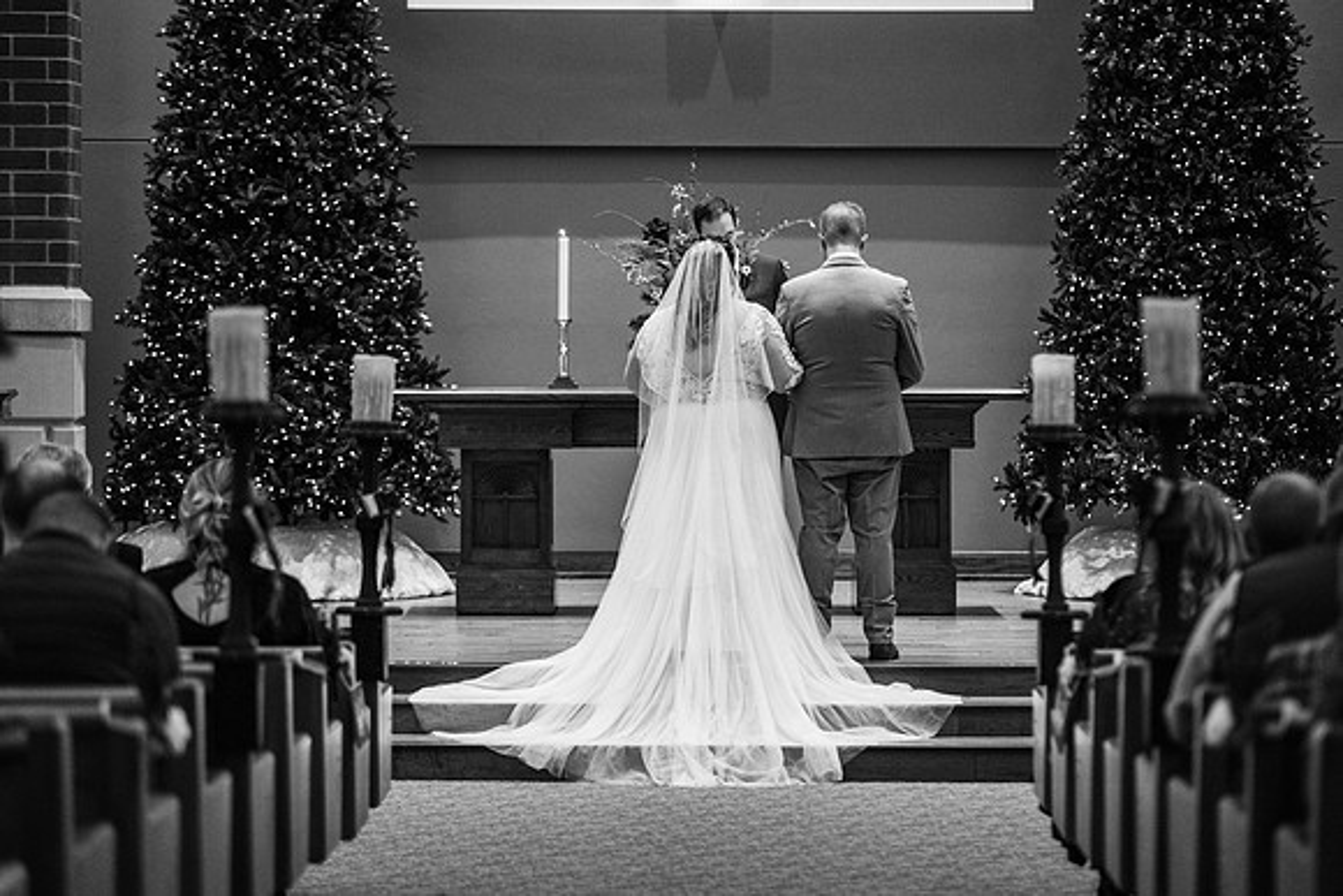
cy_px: 448
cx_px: 672
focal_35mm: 137
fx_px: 5128
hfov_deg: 14.9
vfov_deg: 10.0
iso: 2000
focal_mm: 135
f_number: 2.8
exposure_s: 1/250
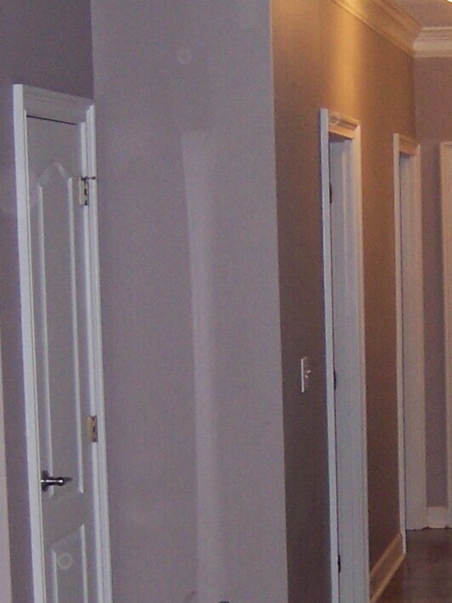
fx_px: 1863
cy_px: 442
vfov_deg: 18.3
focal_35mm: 107
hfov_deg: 13.8
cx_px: 326
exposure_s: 1/60
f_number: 2.8
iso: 140
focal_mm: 5.5
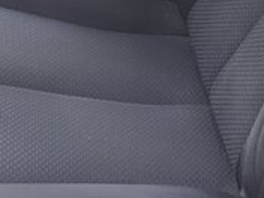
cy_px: -128
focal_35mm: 101
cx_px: 88
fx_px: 770
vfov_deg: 13.5
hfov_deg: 19.4
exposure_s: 1/33
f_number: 1.9
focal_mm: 3.6
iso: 100
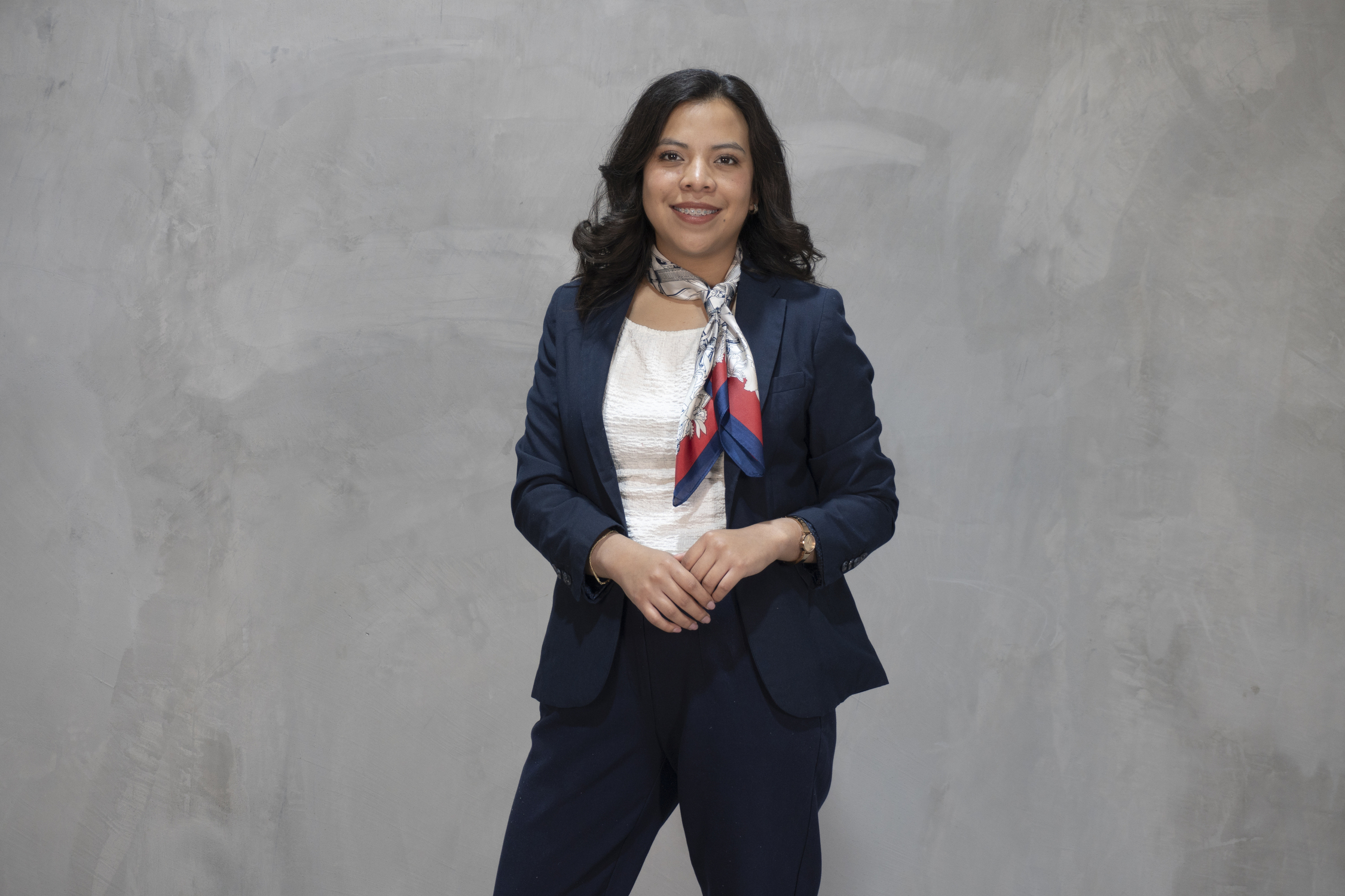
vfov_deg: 18.2
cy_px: 448
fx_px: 2802
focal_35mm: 75
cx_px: 672
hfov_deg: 27.0
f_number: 5.6
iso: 160
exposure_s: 1/40
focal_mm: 50
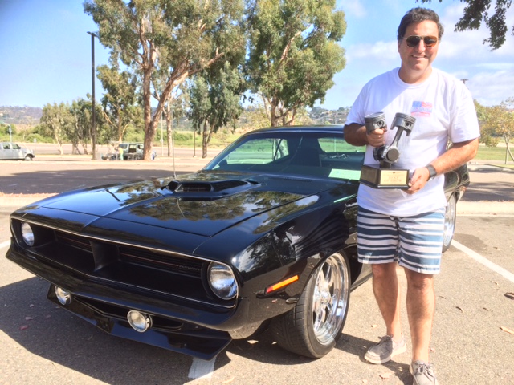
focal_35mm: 29
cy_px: 192
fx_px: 431
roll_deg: -0.3
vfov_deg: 48.2
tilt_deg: -8.3
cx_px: 257
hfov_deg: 61.7
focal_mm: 4.15
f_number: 2.2
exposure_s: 1/774
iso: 32
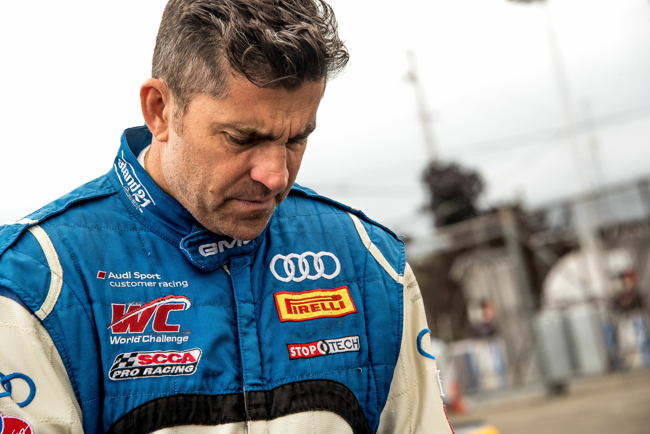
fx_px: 3251
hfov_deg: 11.4
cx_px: 325
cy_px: 217
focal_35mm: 180
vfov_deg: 7.6
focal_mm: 180
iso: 1600
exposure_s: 1/640
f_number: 9
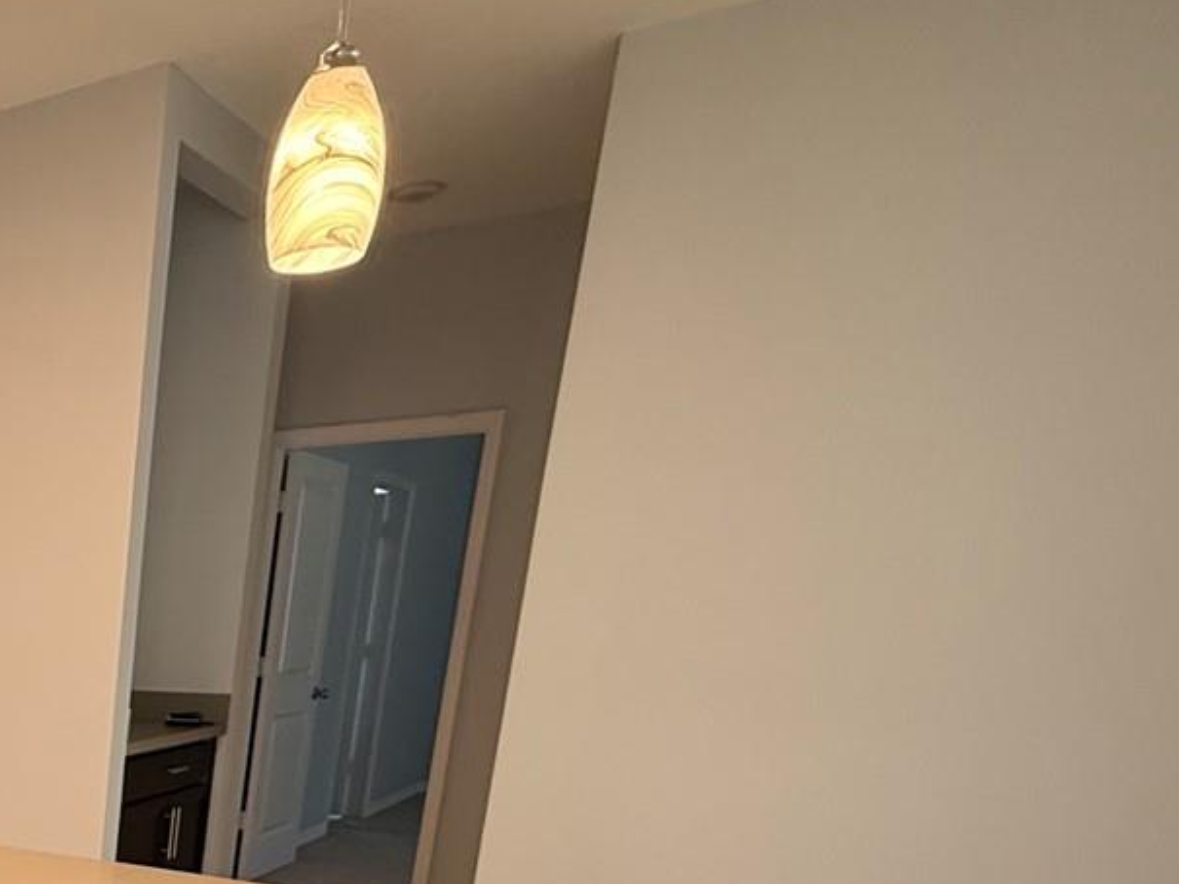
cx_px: -300
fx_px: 1260
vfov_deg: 33.4
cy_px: 989
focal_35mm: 37
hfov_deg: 36.2
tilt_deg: -15.5
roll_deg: -0.1
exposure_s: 1/60
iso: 320
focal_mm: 2.22
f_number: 2.2
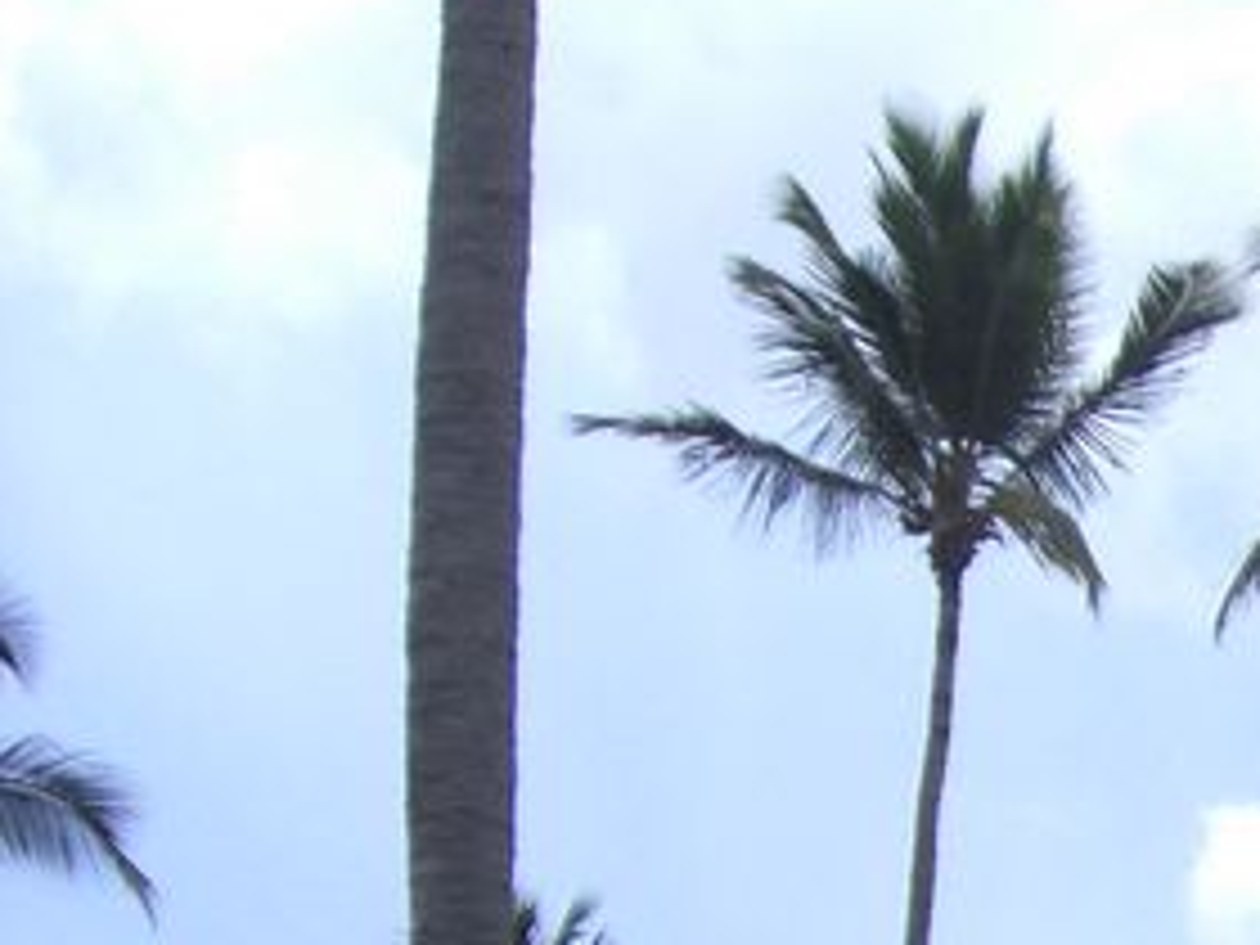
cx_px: 2300
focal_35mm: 139
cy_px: 1521
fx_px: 5060
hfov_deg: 12.8
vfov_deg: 10.2
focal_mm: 6.2
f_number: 8
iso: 100
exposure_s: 1/200
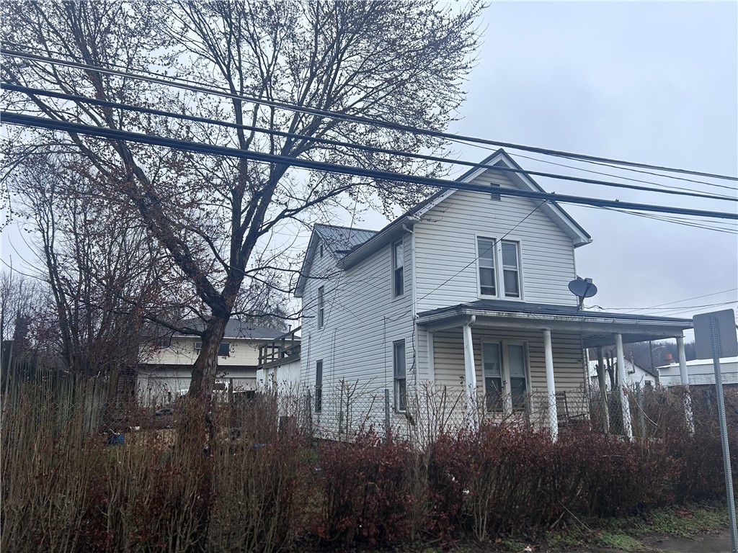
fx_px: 554
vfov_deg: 53.1
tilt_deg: +12.2
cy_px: 276
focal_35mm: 26
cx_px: 369
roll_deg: +0.1
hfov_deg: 67.3
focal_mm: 5.7
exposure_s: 1/1645
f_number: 1.5
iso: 50
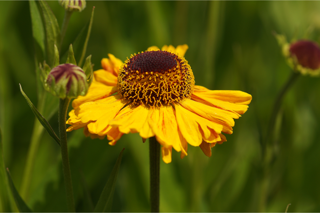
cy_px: 106
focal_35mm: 150
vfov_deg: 9.1
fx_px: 1333
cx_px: 160
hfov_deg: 13.7
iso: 100
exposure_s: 1/500
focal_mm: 100
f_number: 5
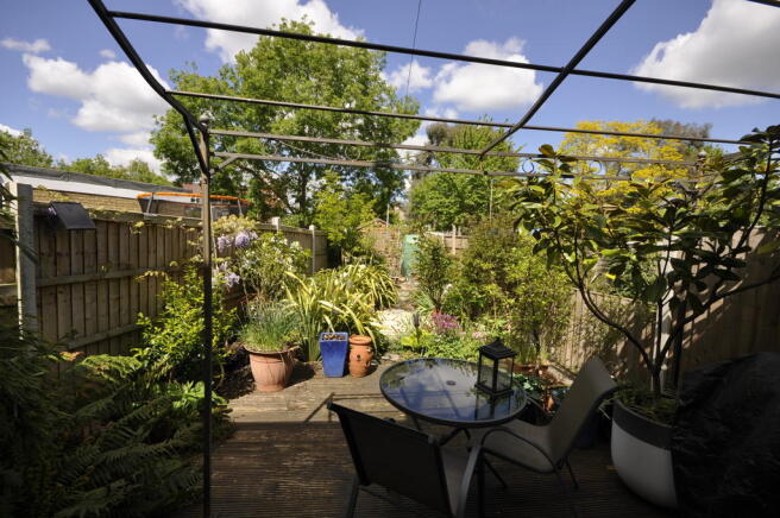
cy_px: 259
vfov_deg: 77.2
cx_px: 390
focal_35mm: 15
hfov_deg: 100.4
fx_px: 325
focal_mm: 10
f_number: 8
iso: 200
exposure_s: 1/250
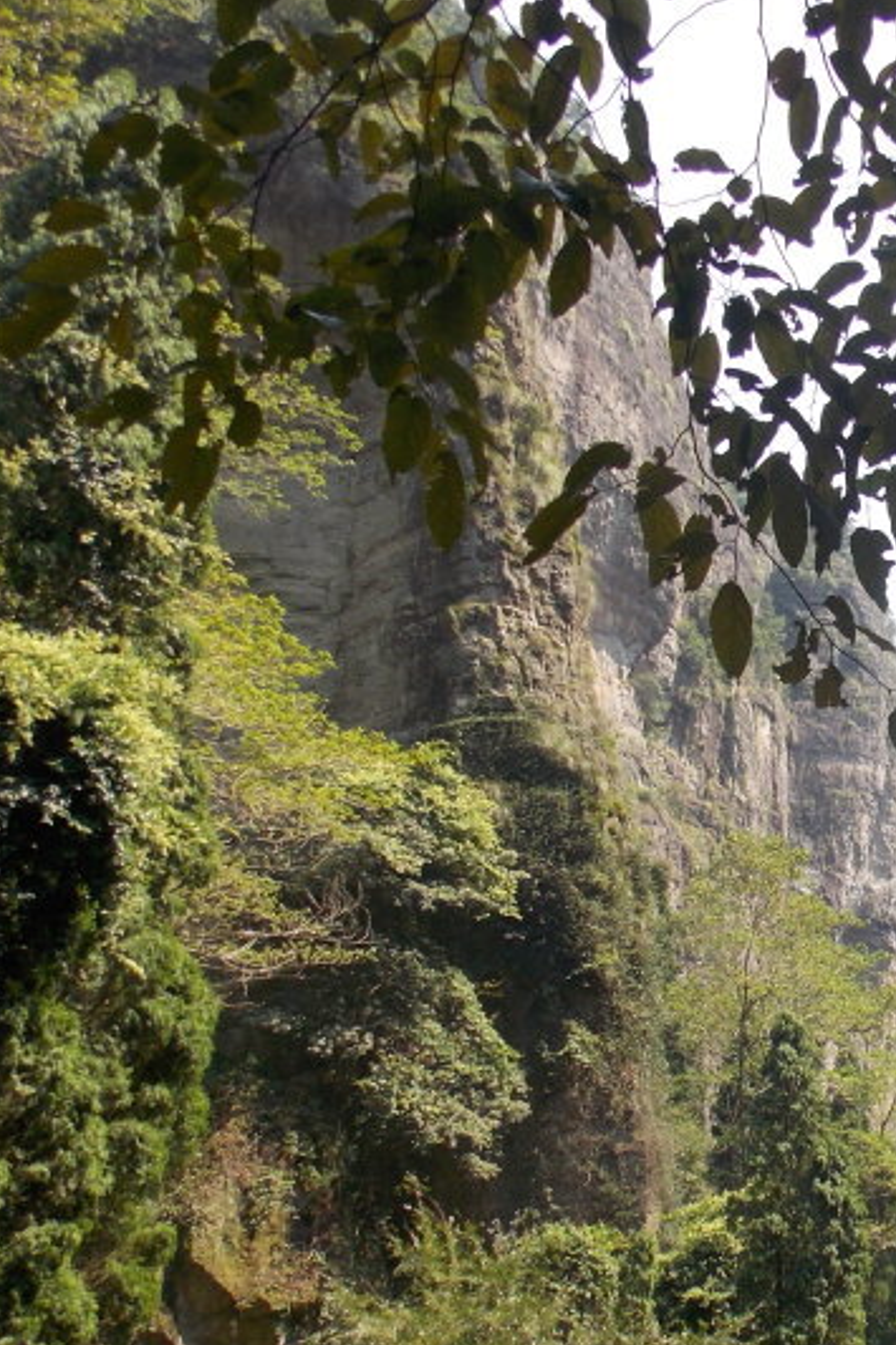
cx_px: 1078
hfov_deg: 26.1
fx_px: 1718
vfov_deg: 42.2
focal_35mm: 46
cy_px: 888
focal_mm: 4
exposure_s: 1/400
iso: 80
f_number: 3.1
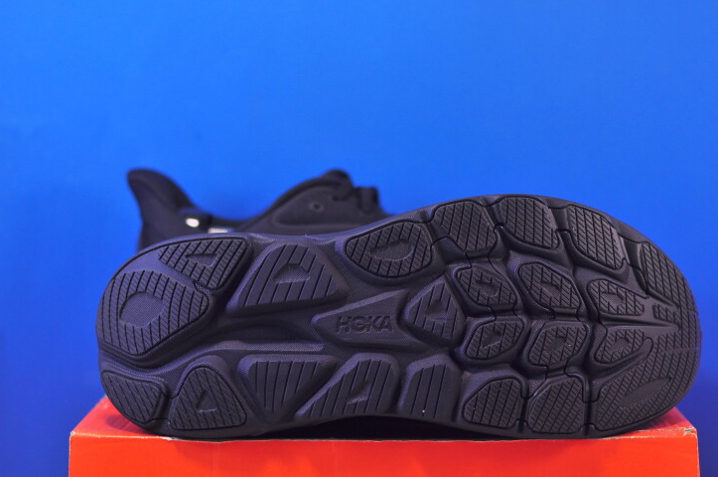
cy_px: 223
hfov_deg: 24.5
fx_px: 1653
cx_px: 391
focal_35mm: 83
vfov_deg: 16.4
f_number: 2.2
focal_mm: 50
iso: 250
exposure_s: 1/320
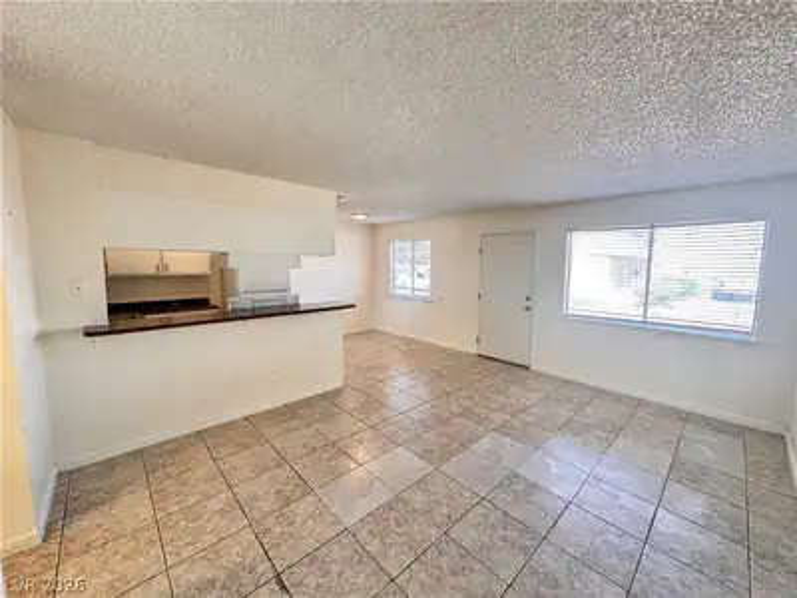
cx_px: 398
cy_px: 299
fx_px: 322
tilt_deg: -7.1
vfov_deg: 85.7
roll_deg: -0.4
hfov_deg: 102.1
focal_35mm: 14
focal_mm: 2.22
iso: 200
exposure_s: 1/120
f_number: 2.2
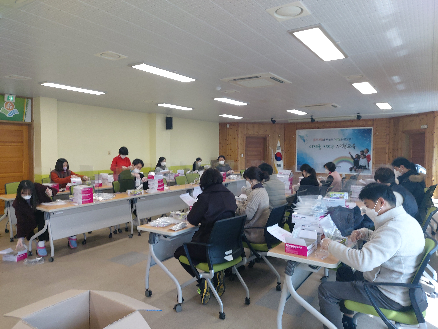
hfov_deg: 69.4
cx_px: 219
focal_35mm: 25
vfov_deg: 54.9
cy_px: 164
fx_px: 316
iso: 125
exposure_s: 1/60
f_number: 2
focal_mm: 4.58
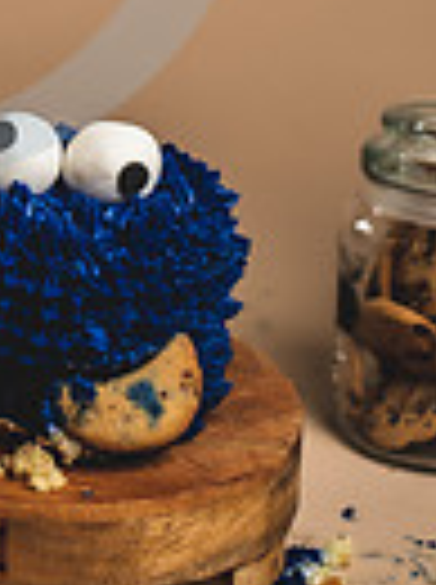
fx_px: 2814
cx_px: -234
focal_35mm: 167
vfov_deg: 11.4
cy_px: -306
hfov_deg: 8.6
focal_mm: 50
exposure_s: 1/125
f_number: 2.8
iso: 200
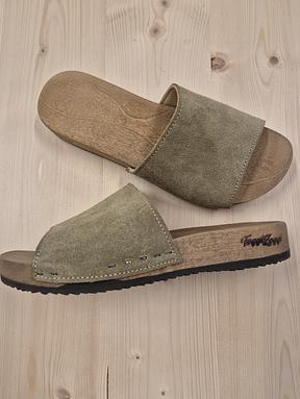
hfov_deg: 56.9
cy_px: 193
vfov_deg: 71.5
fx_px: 277
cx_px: 147
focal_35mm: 24
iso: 125
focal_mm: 5.4
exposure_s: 1/100
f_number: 1.8
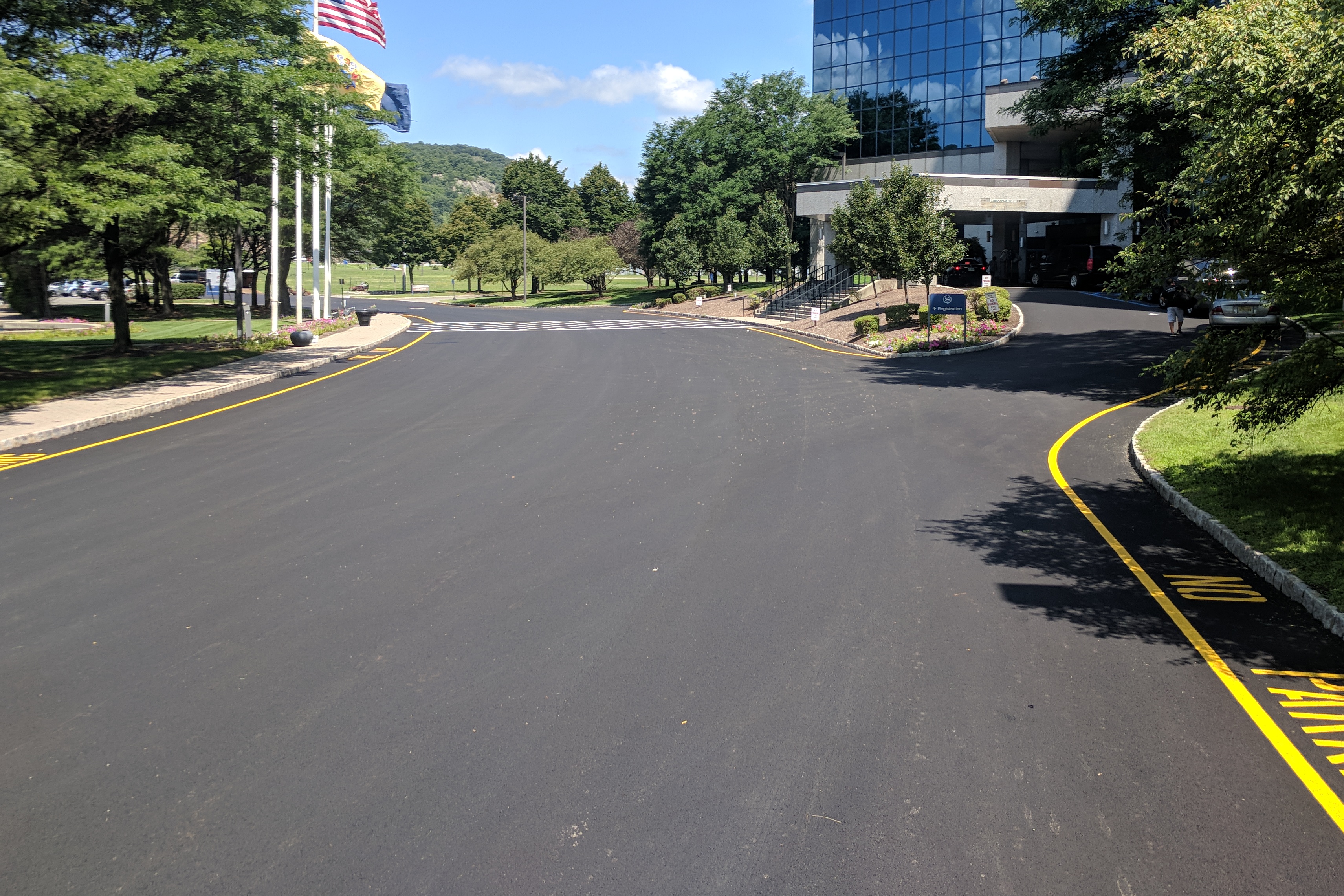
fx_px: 1195
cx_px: 726
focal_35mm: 32
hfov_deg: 58.6
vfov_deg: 40.8
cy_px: 322
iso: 50
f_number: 2
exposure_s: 1/1121
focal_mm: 4.67
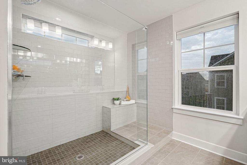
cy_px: 82
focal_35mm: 16
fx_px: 110
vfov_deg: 73.8
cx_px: 124
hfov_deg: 96.7
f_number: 9
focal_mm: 16
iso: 800
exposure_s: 1/50
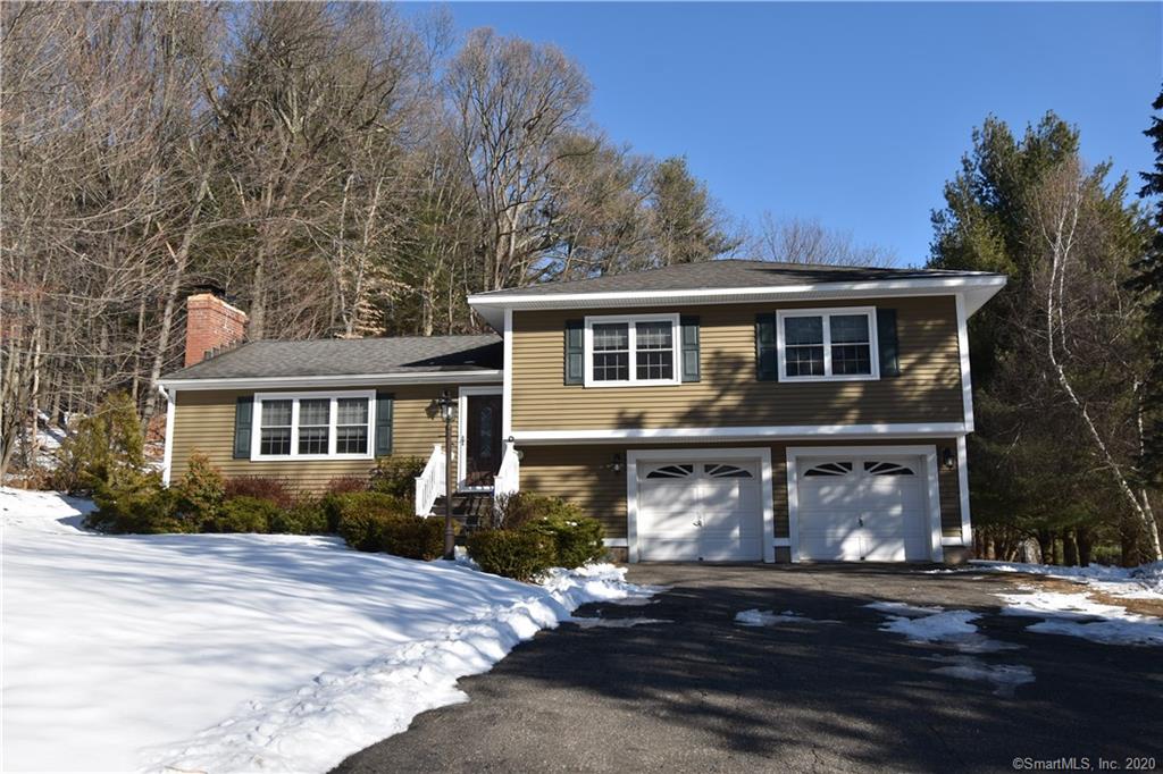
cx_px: 582
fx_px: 969
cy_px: 387
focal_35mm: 30
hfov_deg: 61.9
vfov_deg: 43.6
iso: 100
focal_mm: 20
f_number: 8
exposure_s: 1/250
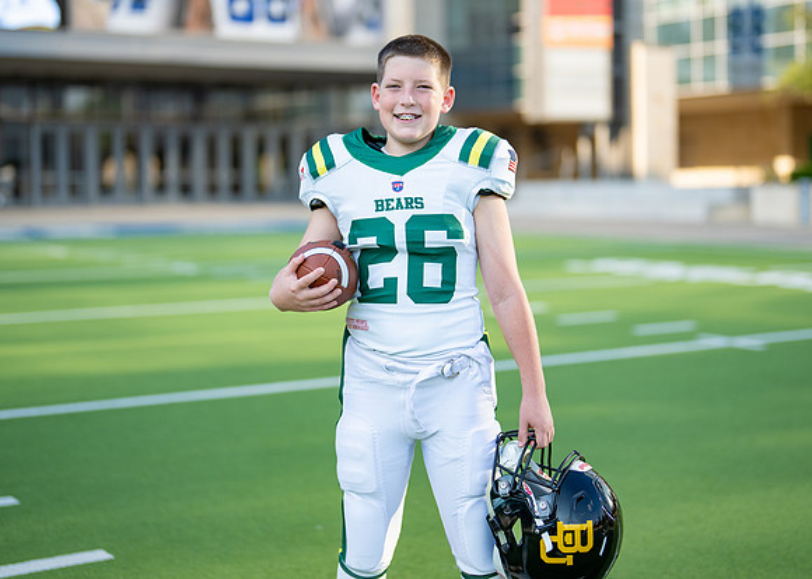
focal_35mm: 63
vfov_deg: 22.6
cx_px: 417
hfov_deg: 31.3
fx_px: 1448
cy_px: 236
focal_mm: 50
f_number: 1.2
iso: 100
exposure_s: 1/2500
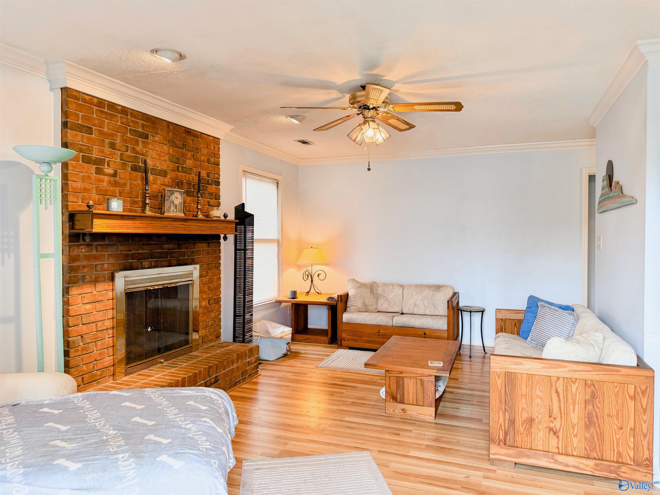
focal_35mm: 24
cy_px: 248
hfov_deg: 71.6
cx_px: 330
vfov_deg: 56.8
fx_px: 458
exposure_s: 1/120
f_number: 1.78
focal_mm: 6.76
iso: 200
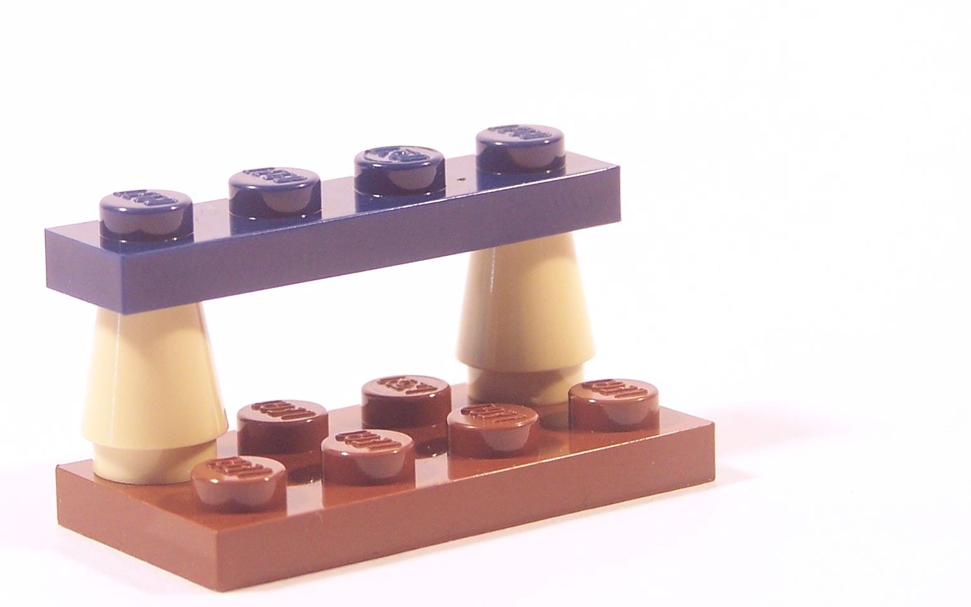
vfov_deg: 7.0
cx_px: 379
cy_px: 185
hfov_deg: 11.2
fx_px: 4948
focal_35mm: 187
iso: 100
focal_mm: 17.5
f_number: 3.2
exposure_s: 1/15
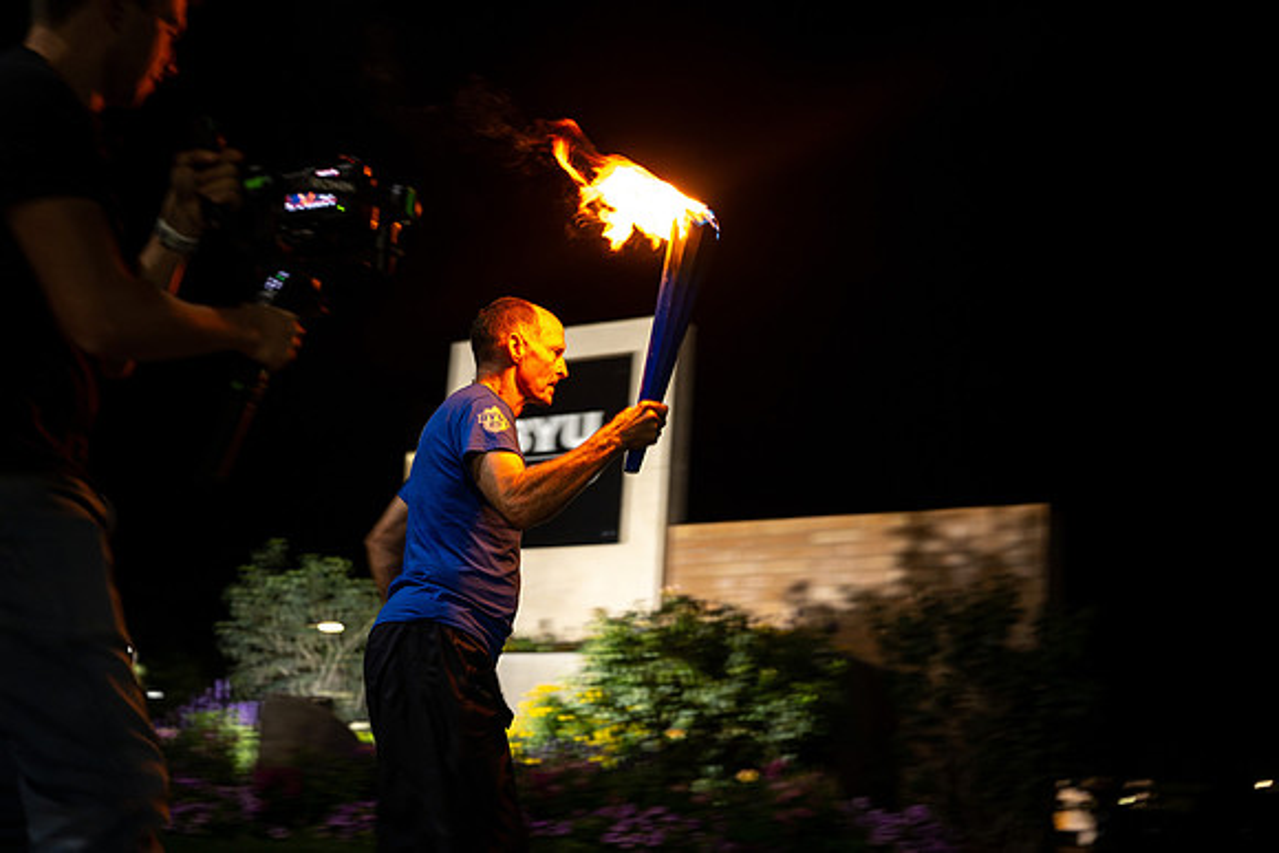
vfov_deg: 29.3
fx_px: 1635
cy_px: 426
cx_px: 640
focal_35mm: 46
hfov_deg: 42.7
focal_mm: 46
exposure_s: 1/100
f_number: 2.8
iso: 1250
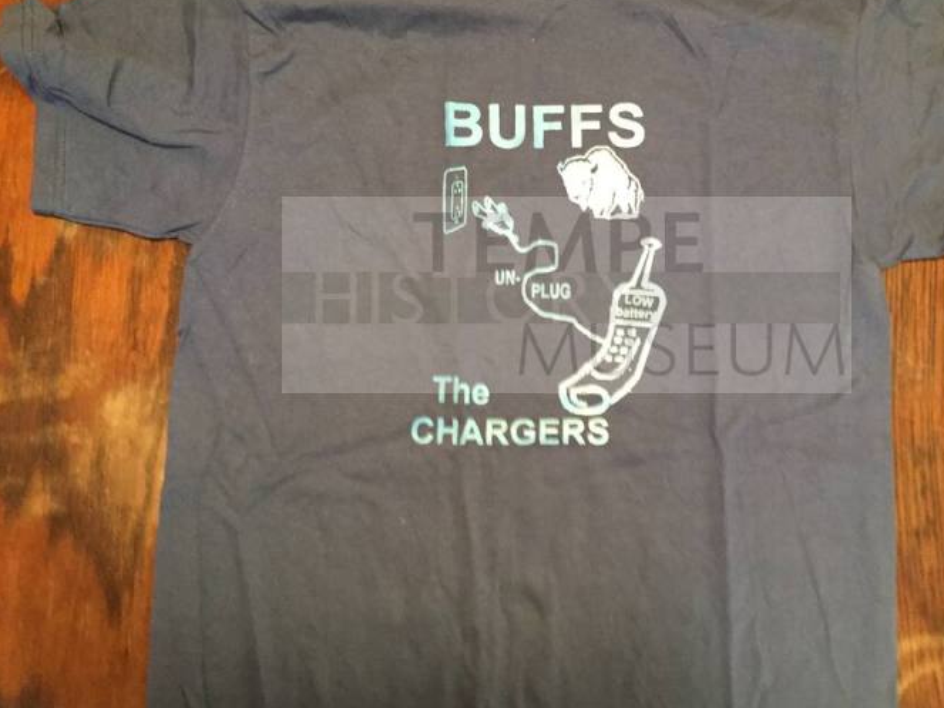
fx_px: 954
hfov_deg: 52.3
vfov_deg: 40.6
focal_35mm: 35
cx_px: 567
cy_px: 295
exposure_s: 1/15
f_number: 2.2
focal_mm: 4.15
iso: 250
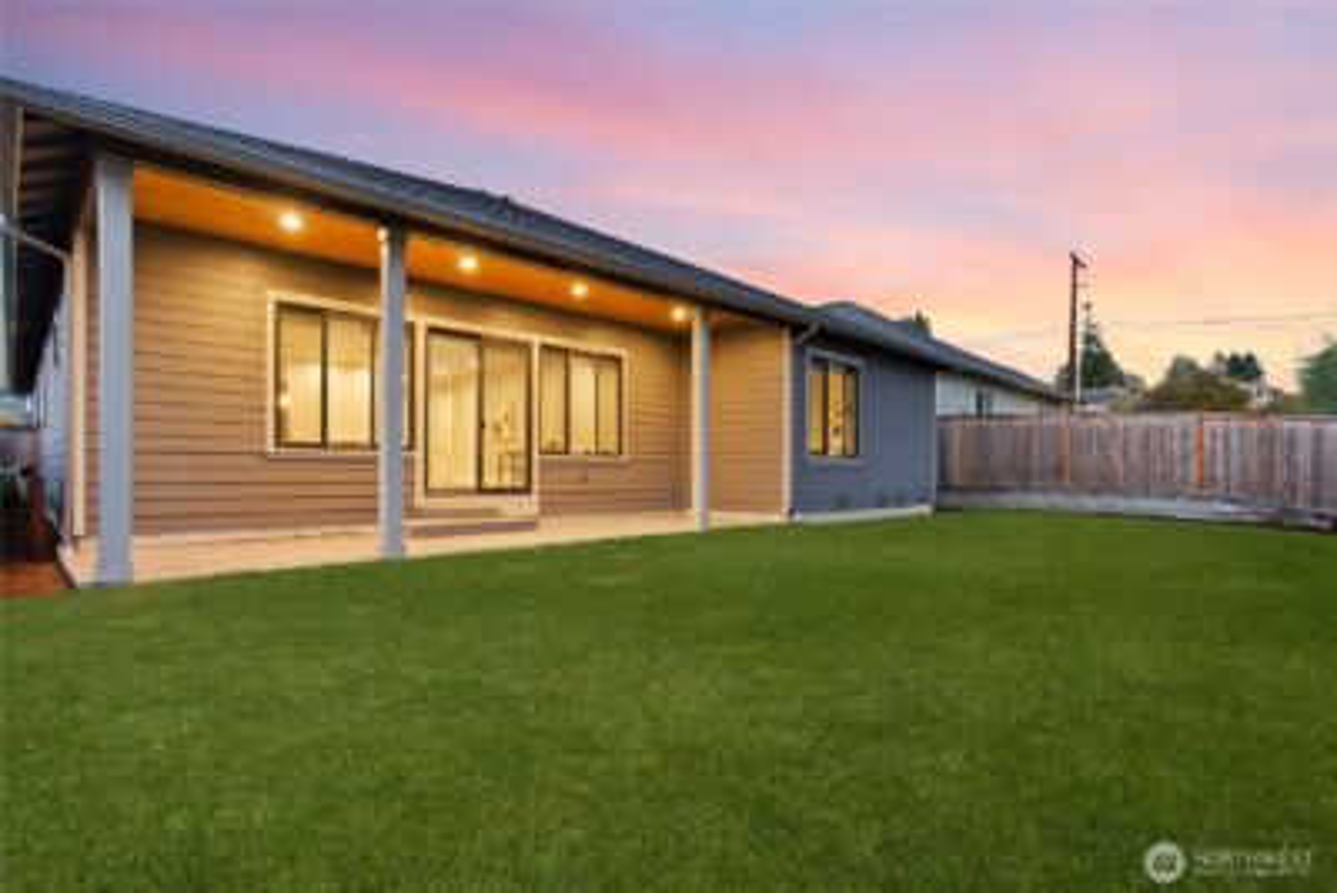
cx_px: 668
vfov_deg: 70.5
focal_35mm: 17
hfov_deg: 93.3
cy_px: 446
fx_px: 632
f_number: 9
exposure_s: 2
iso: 640
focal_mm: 17
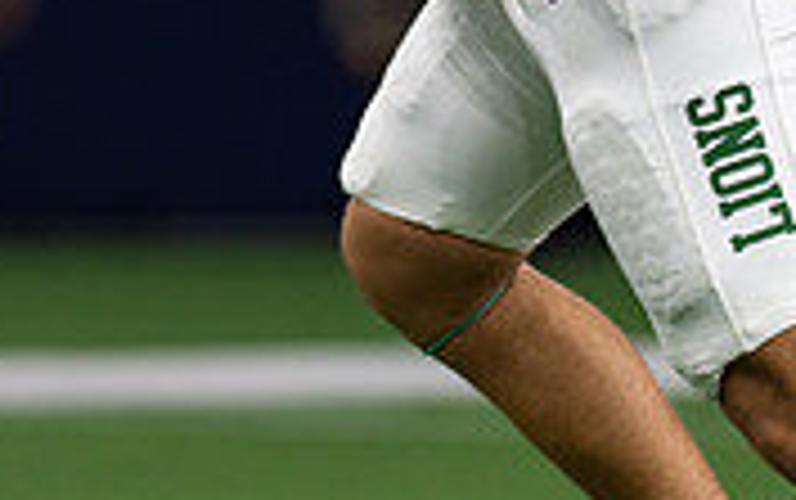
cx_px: 317
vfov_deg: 2.4
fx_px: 12073
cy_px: -540
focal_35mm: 556
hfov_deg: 3.8
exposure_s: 1/1000
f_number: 1.8
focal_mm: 135
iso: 640
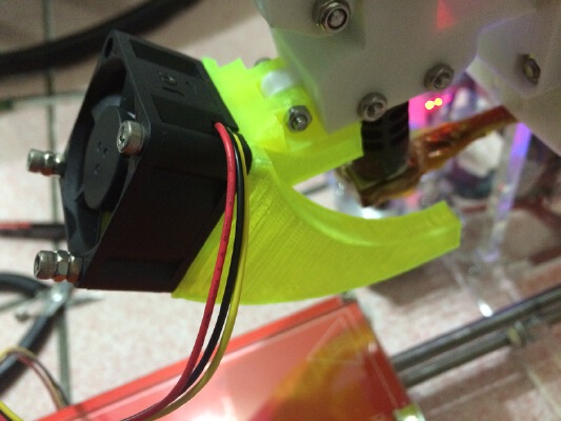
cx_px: 280
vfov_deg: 48.2
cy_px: 210
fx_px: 470
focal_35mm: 29
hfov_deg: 61.6
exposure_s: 1/15
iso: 400
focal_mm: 4.15
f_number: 2.2
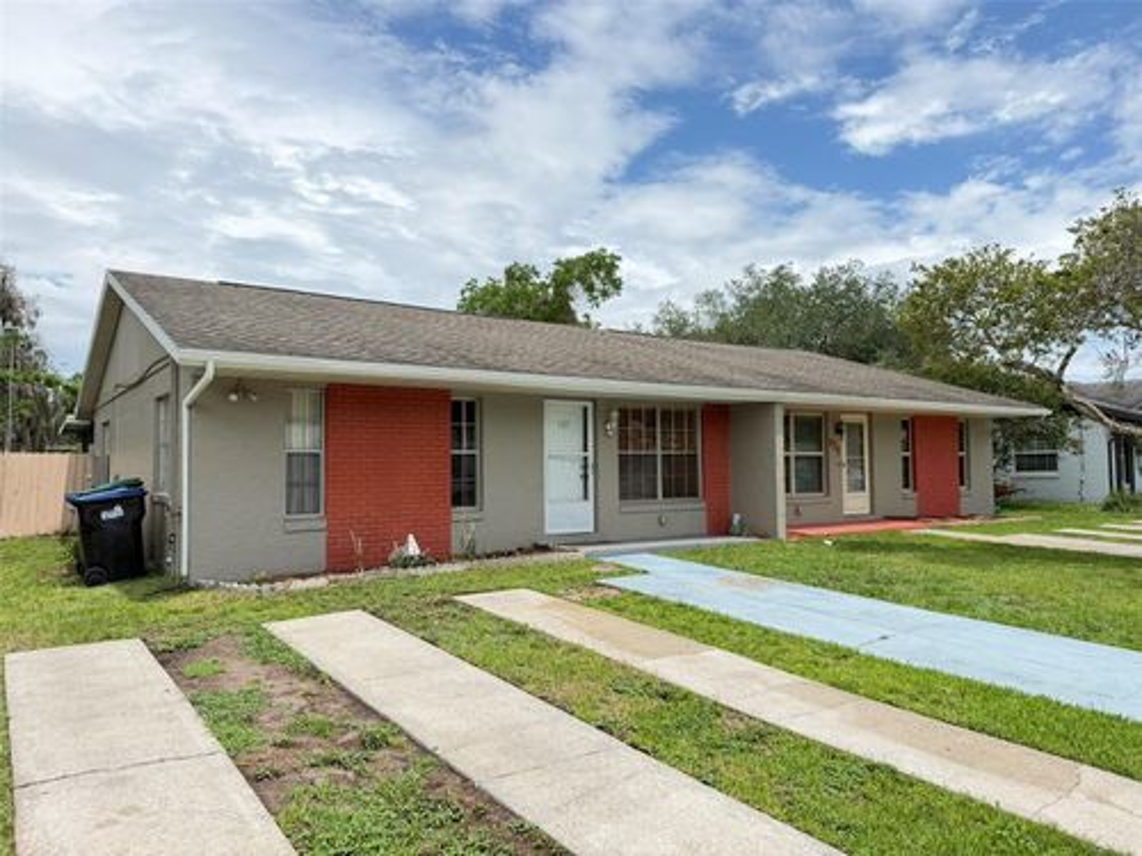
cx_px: 571
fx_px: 792
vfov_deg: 56.8
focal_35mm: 24
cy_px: 428
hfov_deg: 71.6
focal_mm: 6.76
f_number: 1.78
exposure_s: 1/2370
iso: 80
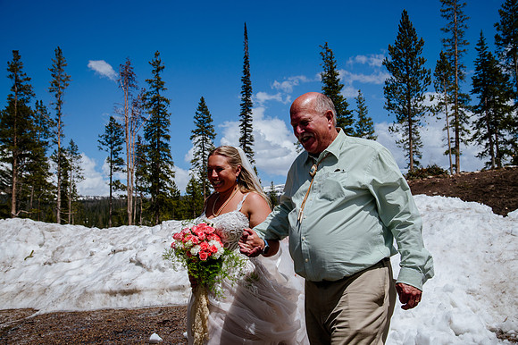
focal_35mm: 44
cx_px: 259
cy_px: 172
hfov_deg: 44.5
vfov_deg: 30.5
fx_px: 633
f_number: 8
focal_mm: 44
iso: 200
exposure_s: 1/800
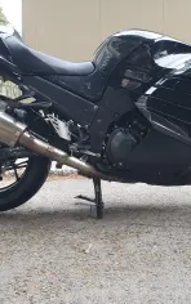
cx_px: 137
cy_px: 146
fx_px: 349
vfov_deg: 47.1
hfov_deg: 30.2
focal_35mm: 42
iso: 125
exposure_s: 1/120
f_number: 2.4
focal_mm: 4.32
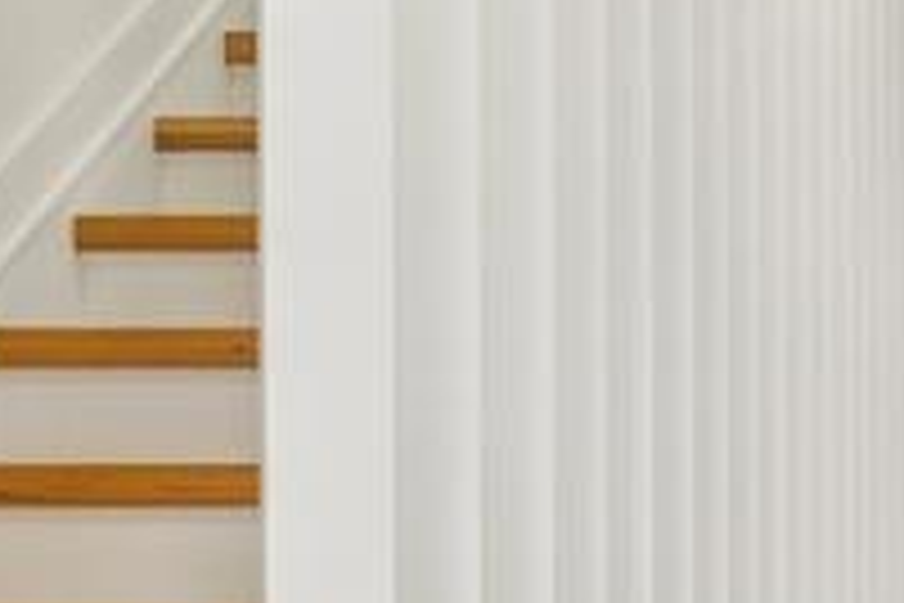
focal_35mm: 122
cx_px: 1052
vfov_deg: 11.2
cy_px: 468
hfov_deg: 16.2
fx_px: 3063
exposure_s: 1/40
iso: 400
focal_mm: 24
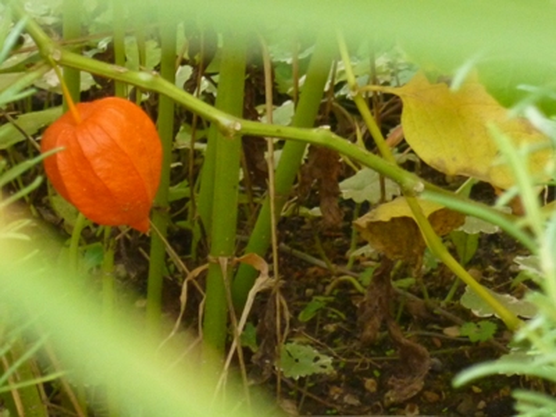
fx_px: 8095
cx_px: 278
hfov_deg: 3.9
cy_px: 208
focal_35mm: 504
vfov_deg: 3.0
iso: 400
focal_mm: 40
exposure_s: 1/60
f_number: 5.9
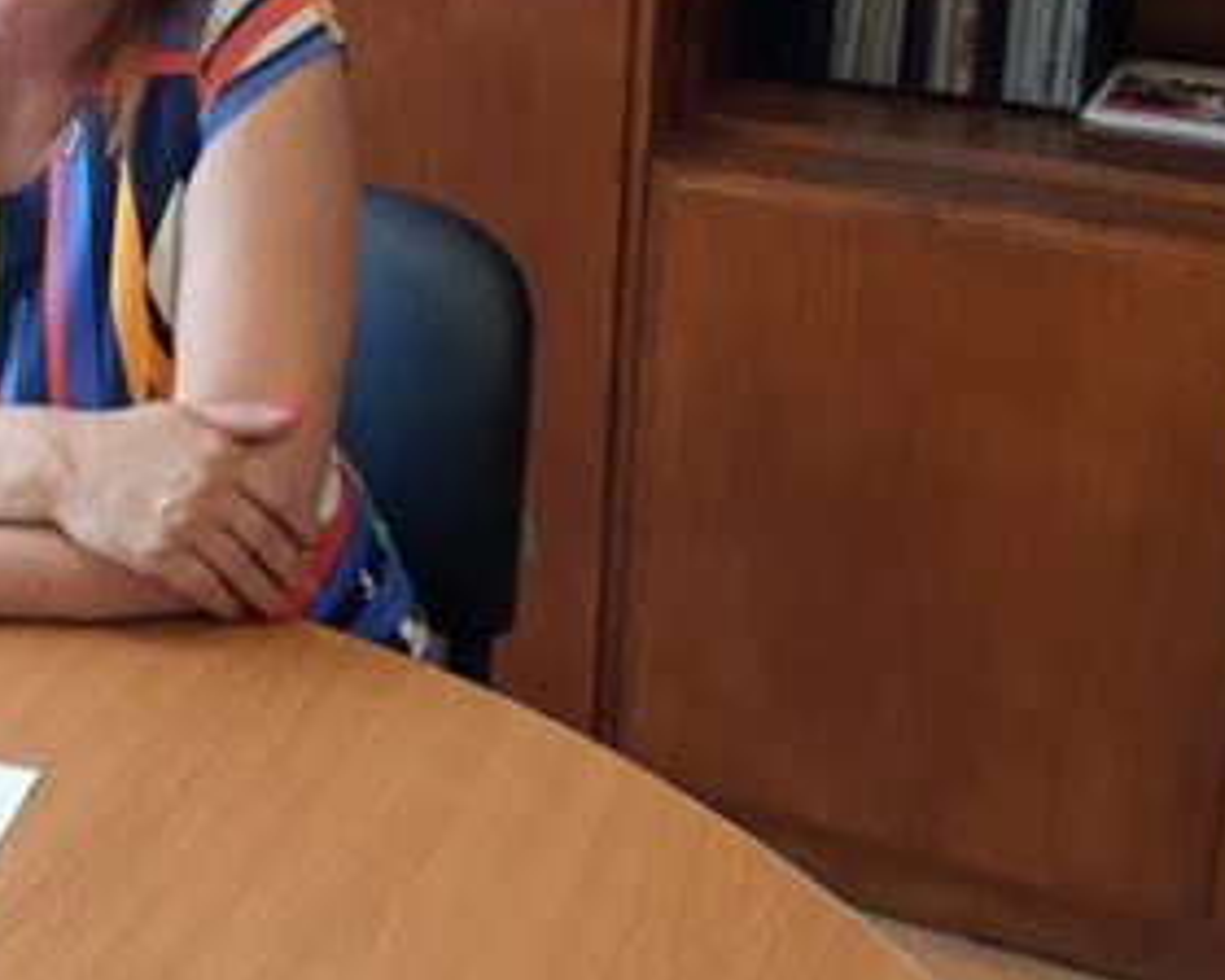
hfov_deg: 27.3
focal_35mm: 64
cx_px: -98
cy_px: 7
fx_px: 2320
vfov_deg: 22.9
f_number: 1.7
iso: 100
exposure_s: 1/50
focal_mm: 3.93
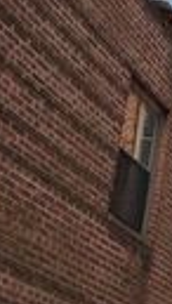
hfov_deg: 9.5
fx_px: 783
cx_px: 530
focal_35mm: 97
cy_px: 275
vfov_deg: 21.5
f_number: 1.8
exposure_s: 1/317
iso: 25
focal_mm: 5.4
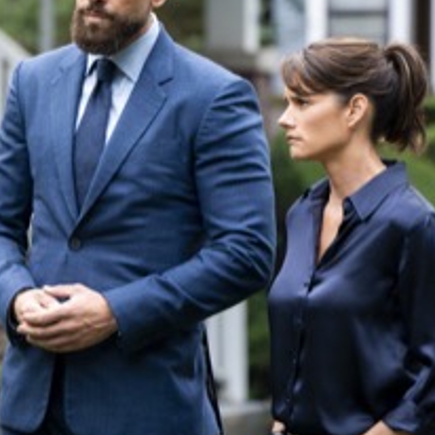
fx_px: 7692
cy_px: 210
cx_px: -2
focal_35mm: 541
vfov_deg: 3.2
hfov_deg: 3.2
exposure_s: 1/400
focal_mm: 262
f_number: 5.6
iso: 800
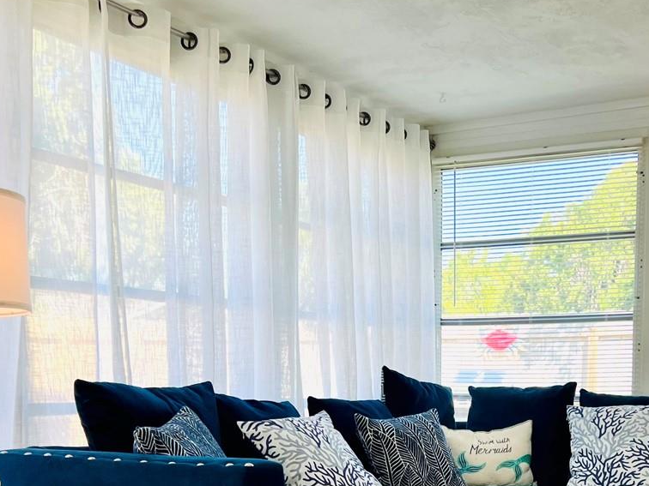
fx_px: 1031
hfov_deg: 34.4
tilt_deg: -5.5
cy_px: 447
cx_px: 460
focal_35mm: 55
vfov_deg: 25.6
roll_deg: -0.2
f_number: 1.5
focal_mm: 5.7
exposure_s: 1/353
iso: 50
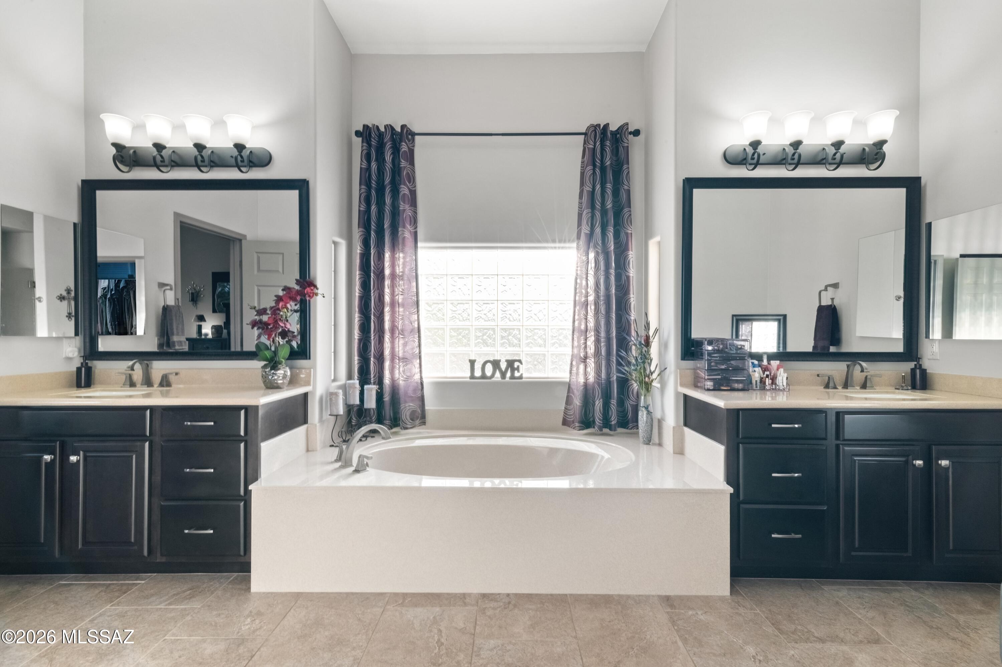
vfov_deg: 73.7
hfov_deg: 96.8
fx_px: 445
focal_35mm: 16
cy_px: 334
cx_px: 501
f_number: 22
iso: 800
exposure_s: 1/4
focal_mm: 16
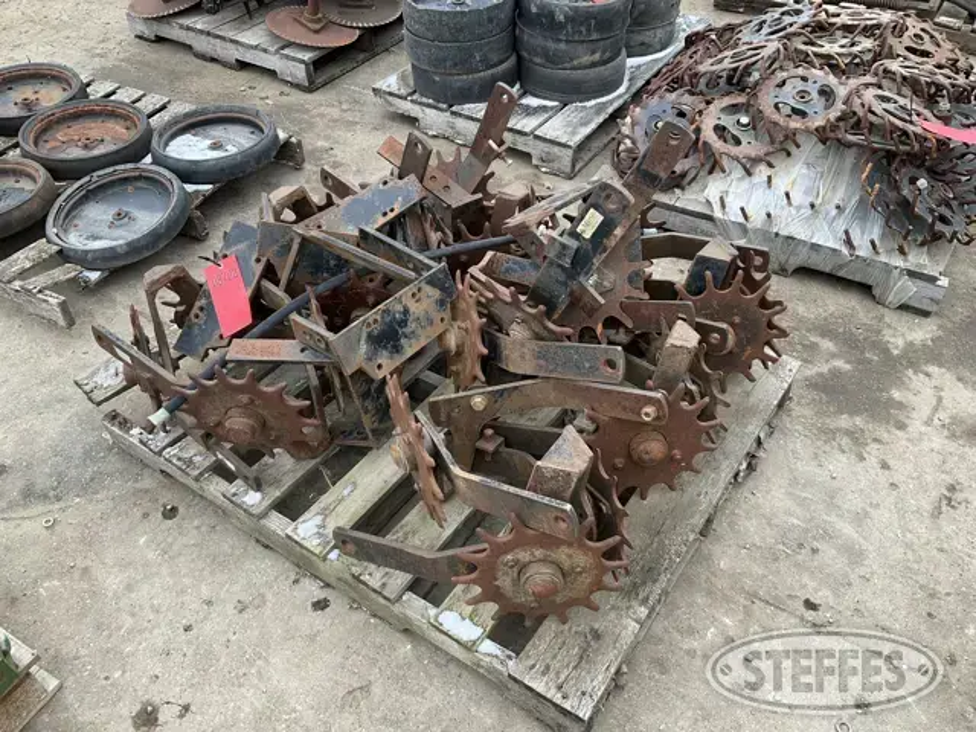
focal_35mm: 29
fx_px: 818
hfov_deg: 61.7
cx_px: 488
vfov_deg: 48.2
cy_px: 366
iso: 20
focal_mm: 3
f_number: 1.8
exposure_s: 1/122
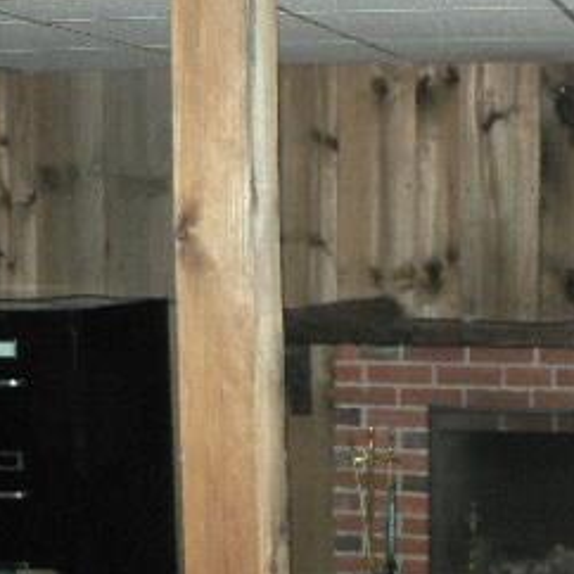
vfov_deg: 20.4
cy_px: 446
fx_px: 1576
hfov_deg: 20.1
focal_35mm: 84
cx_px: 546
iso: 400
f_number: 2.8
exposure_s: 1/60
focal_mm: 6
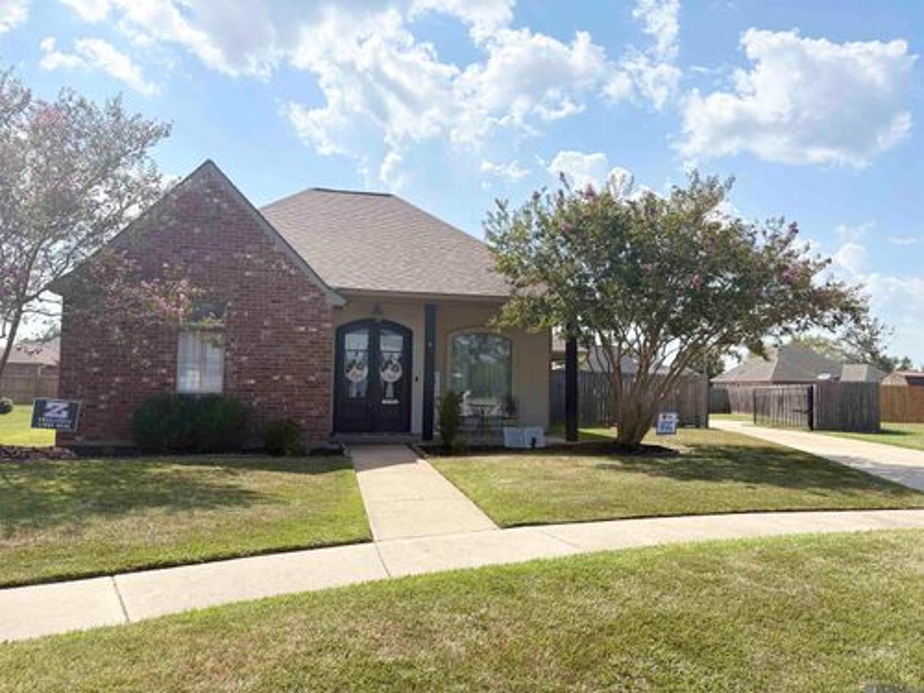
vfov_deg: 53.1
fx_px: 694
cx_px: 462
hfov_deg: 67.3
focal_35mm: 26
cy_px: 346
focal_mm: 5.96
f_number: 1.6
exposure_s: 1/4608
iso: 50
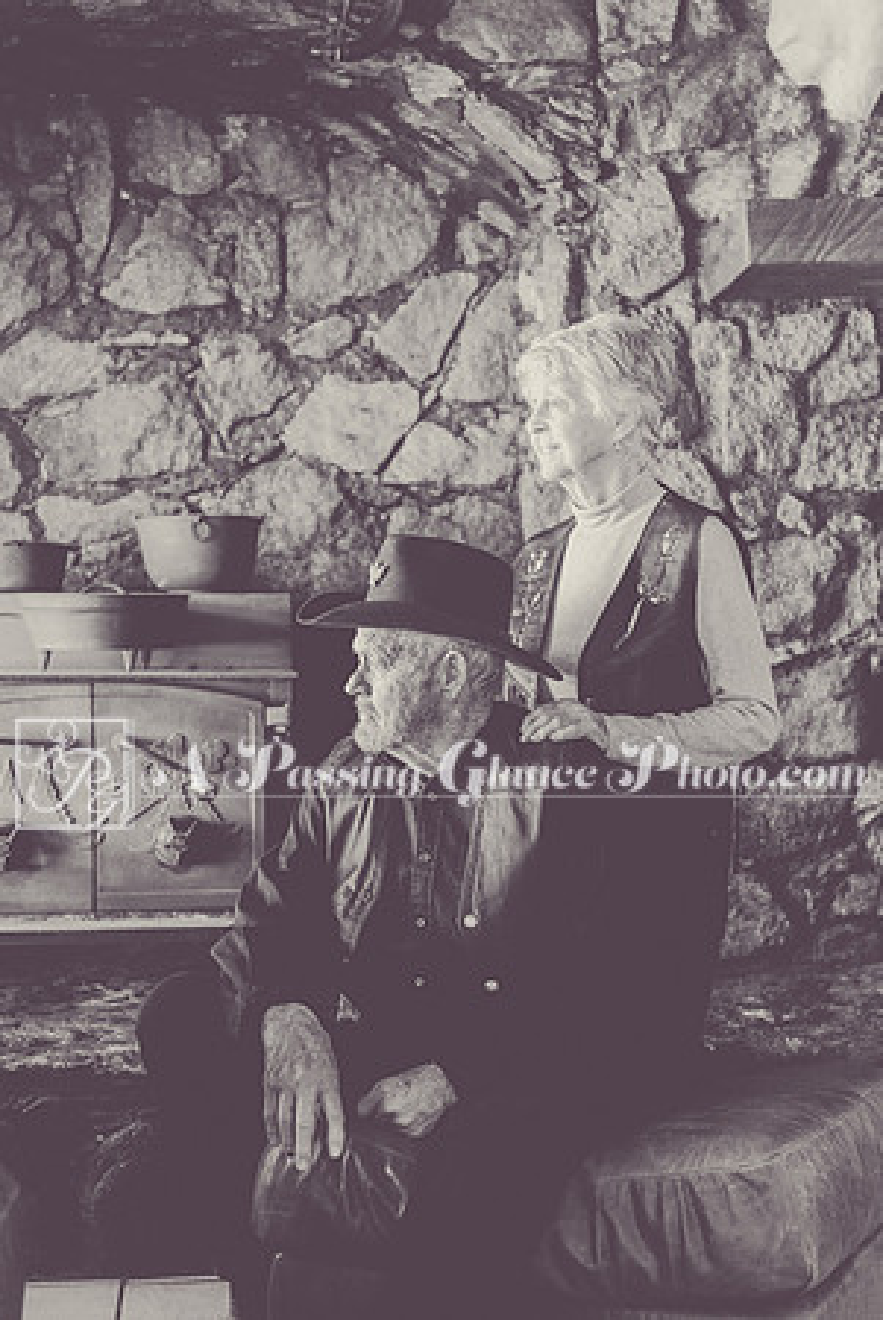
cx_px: 442
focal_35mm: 52
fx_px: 1909
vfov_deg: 38.2
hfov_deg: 26.0
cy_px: 660
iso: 12800
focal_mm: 52
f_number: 3.5
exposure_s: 1/125
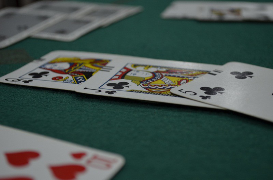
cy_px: 90
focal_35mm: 66
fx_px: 499
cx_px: 136
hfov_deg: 30.6
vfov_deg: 20.5
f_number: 5.3
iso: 200
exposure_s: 1/45
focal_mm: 44
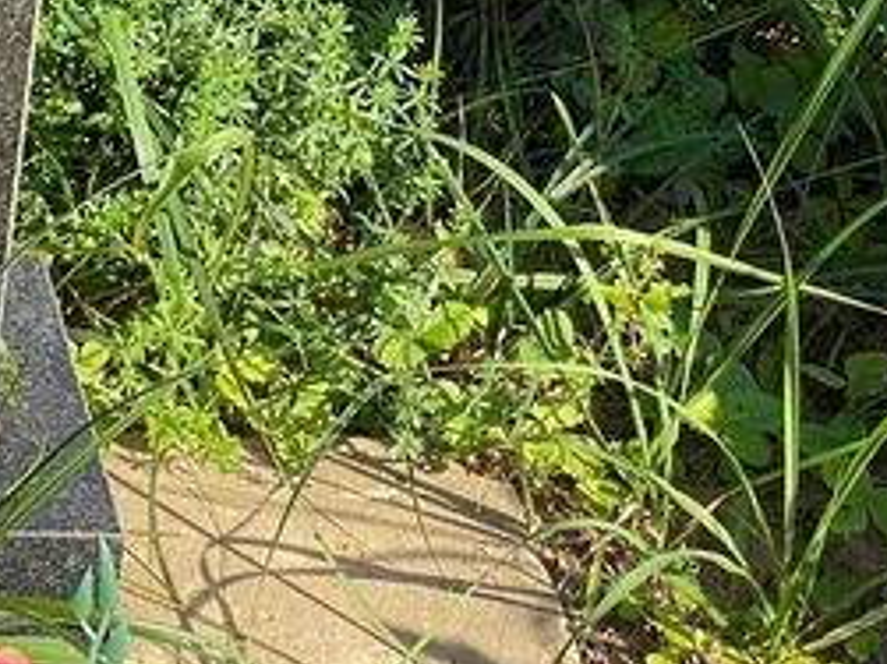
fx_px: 4252
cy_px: -219
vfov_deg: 8.8
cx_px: -421
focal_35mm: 166
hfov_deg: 11.4
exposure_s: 1/545
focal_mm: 6
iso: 20
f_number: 2
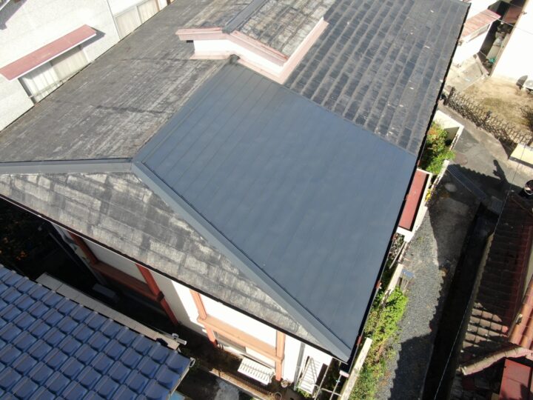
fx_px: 370
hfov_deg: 71.6
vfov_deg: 56.8
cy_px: 200
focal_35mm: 24
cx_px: 266
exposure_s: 1/800
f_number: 2.8
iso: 110
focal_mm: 4.39
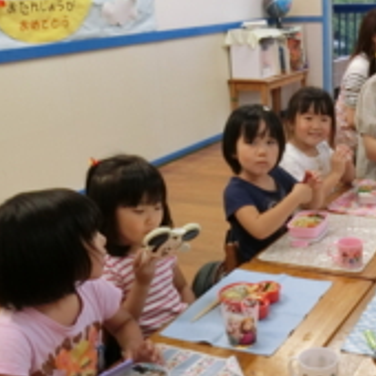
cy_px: 243
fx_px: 639
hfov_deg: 31.8
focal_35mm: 52
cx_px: 310
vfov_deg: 32.6
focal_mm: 4.5
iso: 400
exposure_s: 1/60
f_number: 3.5
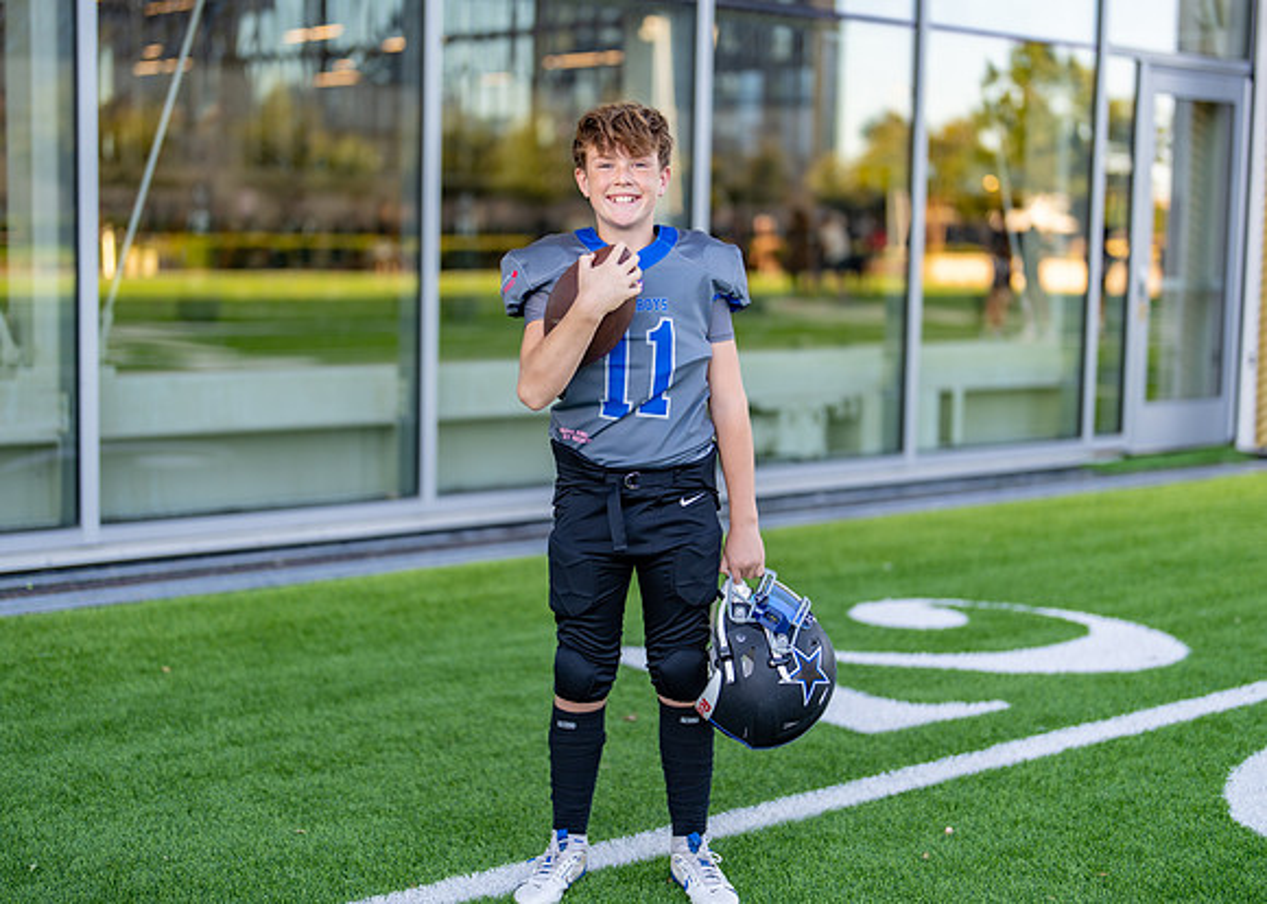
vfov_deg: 25.1
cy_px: 432
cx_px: 645
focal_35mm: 56
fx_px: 2031
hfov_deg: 34.6
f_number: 1.2
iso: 100
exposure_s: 1/640
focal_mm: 50
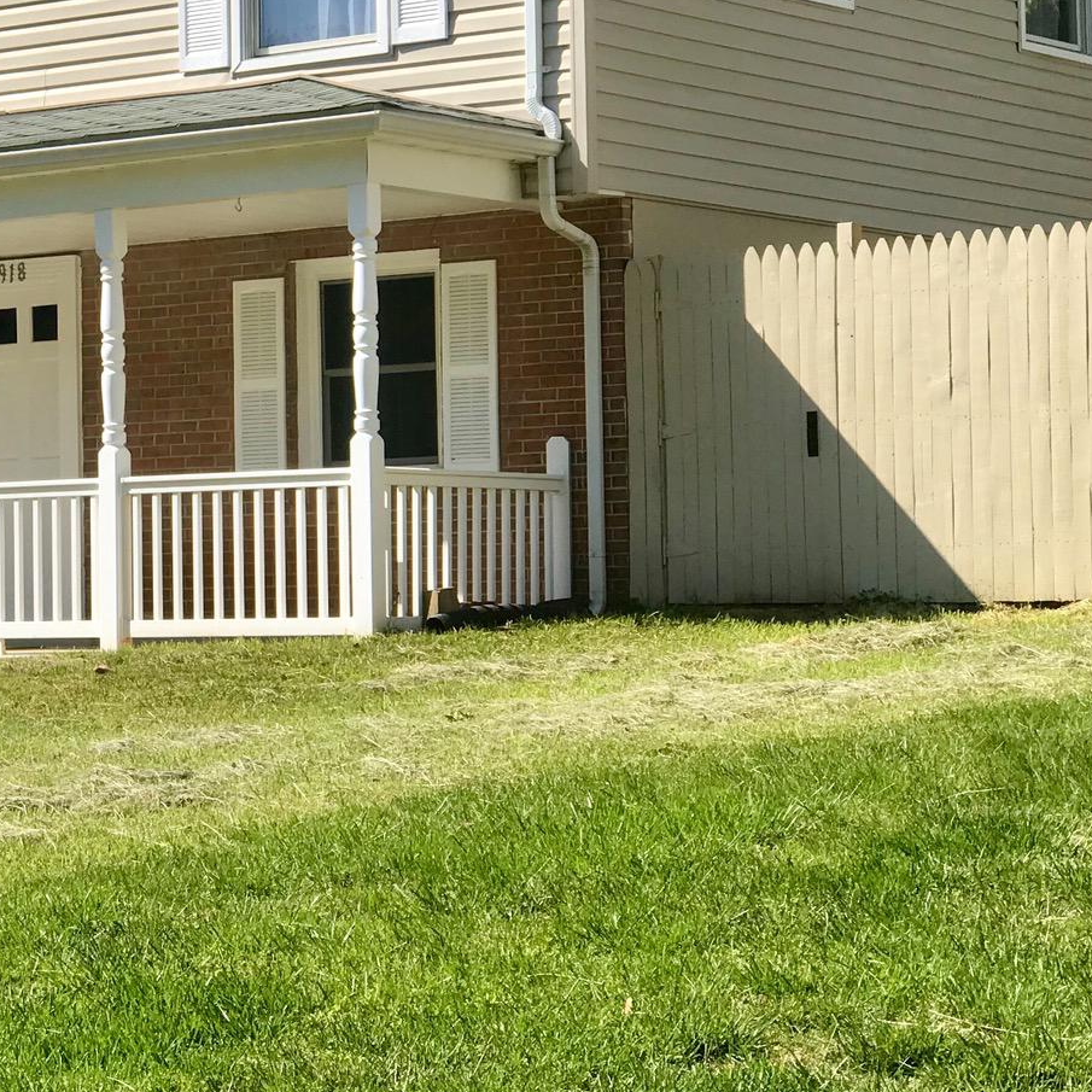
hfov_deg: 15.0
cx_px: -70
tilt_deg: +2.3
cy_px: 381
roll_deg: +0.9
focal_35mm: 114
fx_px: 4069
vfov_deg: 15.3
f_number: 2.8
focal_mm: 6.6
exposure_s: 1/736
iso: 20
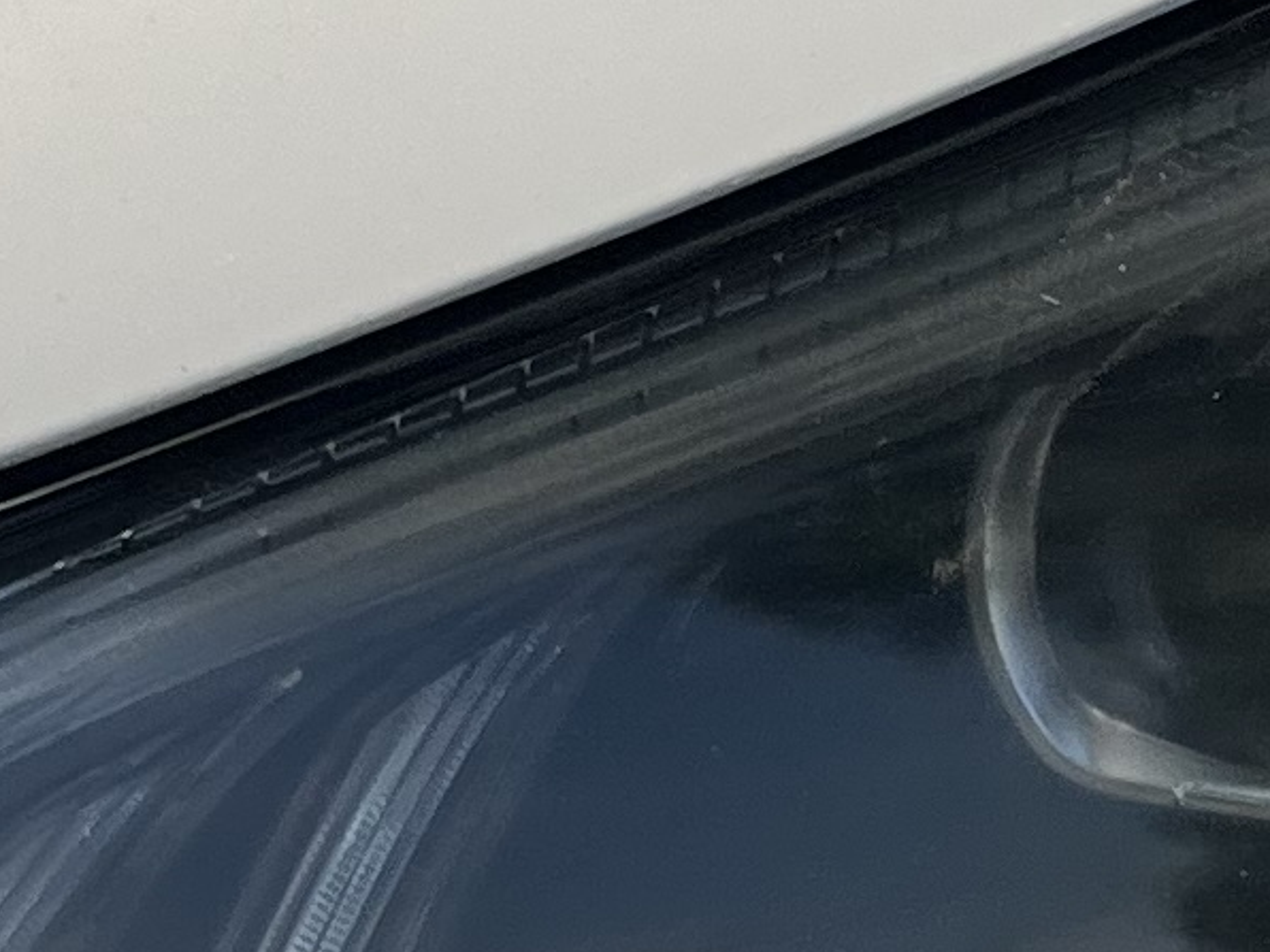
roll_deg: +1.0
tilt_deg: -17.8
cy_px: 1088
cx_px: -603
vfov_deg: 8.4
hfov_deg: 10.8
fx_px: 6457
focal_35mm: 176
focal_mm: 5.1
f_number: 1.6
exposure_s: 1/4854
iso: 50
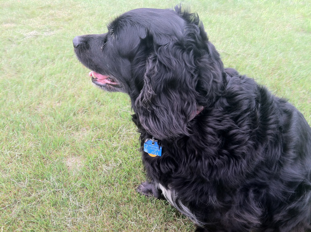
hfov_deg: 52.7
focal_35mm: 35
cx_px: 156
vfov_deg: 40.6
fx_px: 314
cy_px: 116
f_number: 2.8
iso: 80
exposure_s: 1/191
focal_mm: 3.85
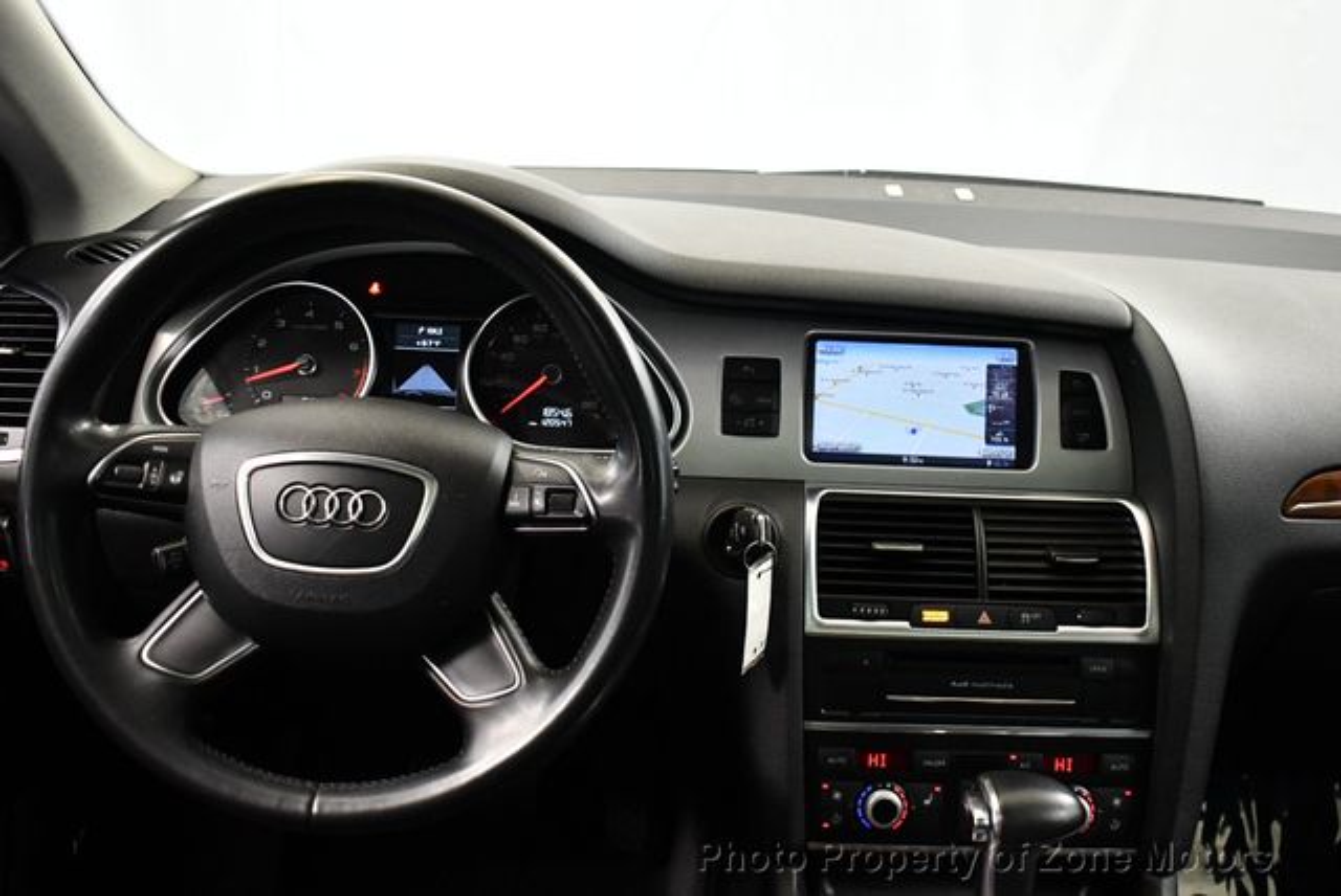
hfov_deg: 53.1
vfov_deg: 36.9
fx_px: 1342
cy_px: 448
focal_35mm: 36
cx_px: 670
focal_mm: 18
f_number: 3.5
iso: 3200
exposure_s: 1/80
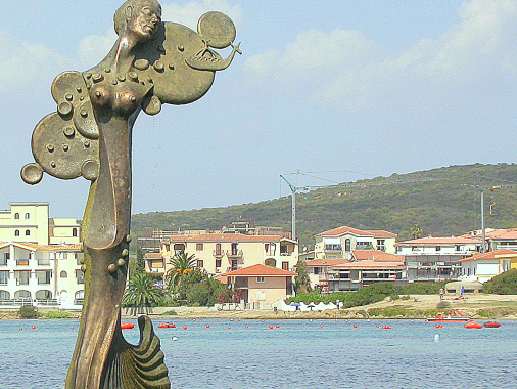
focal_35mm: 215
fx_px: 3213
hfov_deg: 9.2
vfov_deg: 6.9
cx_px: 123
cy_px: 257
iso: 100
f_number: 7.6
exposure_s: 1/428
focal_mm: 28.2
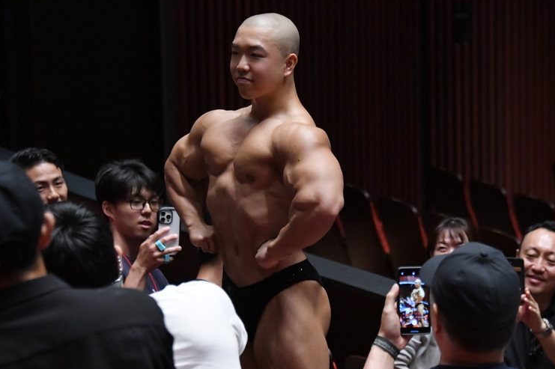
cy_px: 190
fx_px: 3497
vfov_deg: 6.0
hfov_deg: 9.1
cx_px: 289
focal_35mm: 227
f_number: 5.6
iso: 10000
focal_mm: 145
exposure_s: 1/400
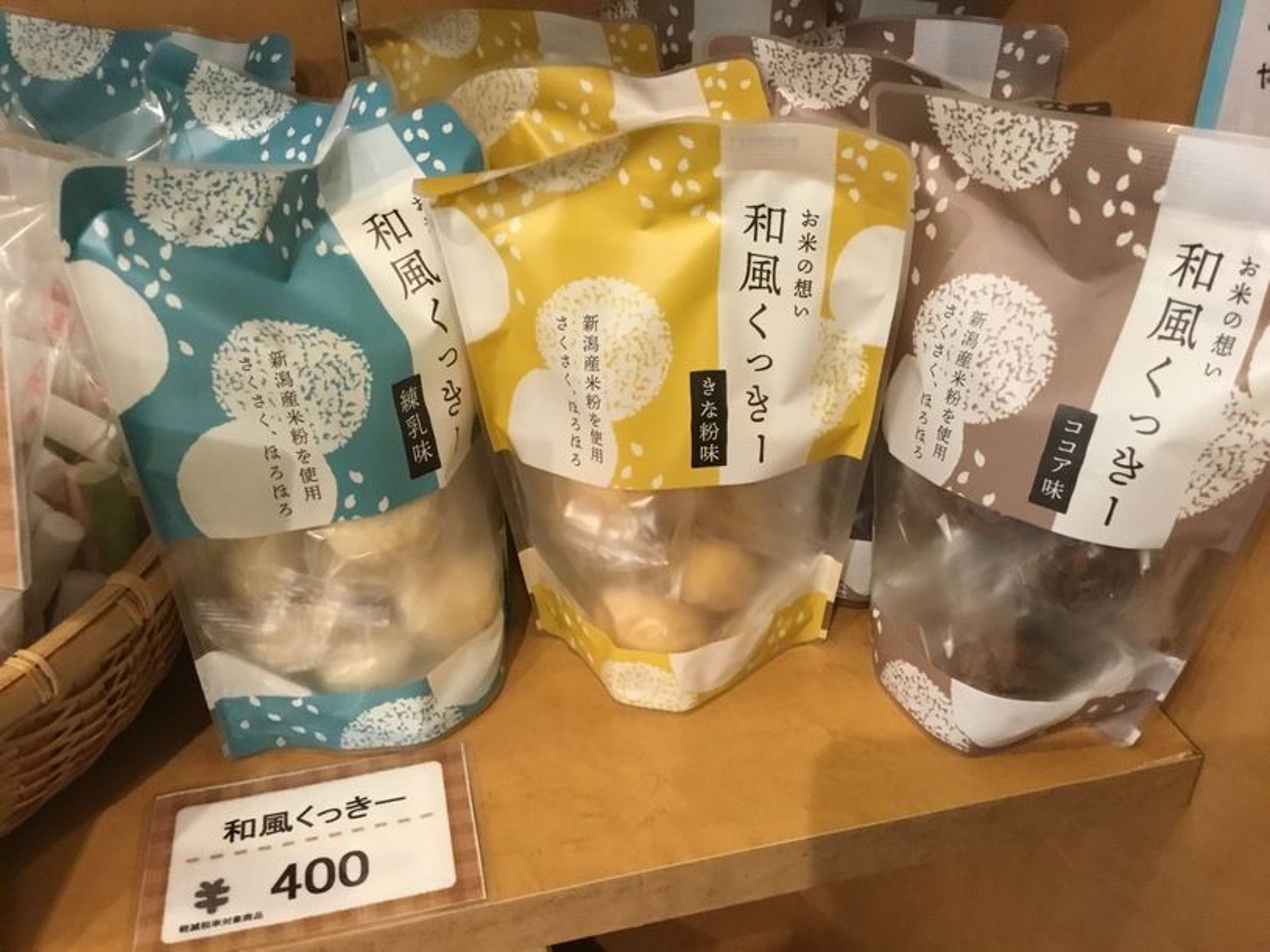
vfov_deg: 45.4
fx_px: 1137
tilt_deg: -31.0
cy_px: 476
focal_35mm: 31
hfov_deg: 58.4
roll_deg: +0.8
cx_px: 635
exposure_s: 1/17
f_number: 2.4
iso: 200
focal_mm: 3.3
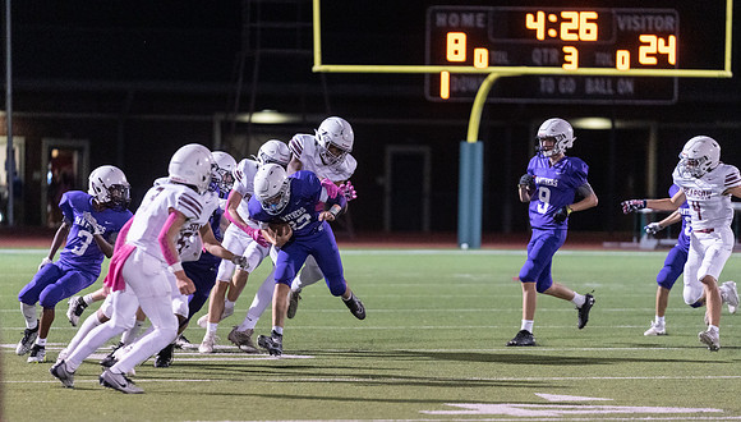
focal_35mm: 227
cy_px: 222
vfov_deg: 5.4
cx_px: 349
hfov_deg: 9.5
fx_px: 4469
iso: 5000
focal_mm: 200
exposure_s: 1/1000
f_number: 2.8
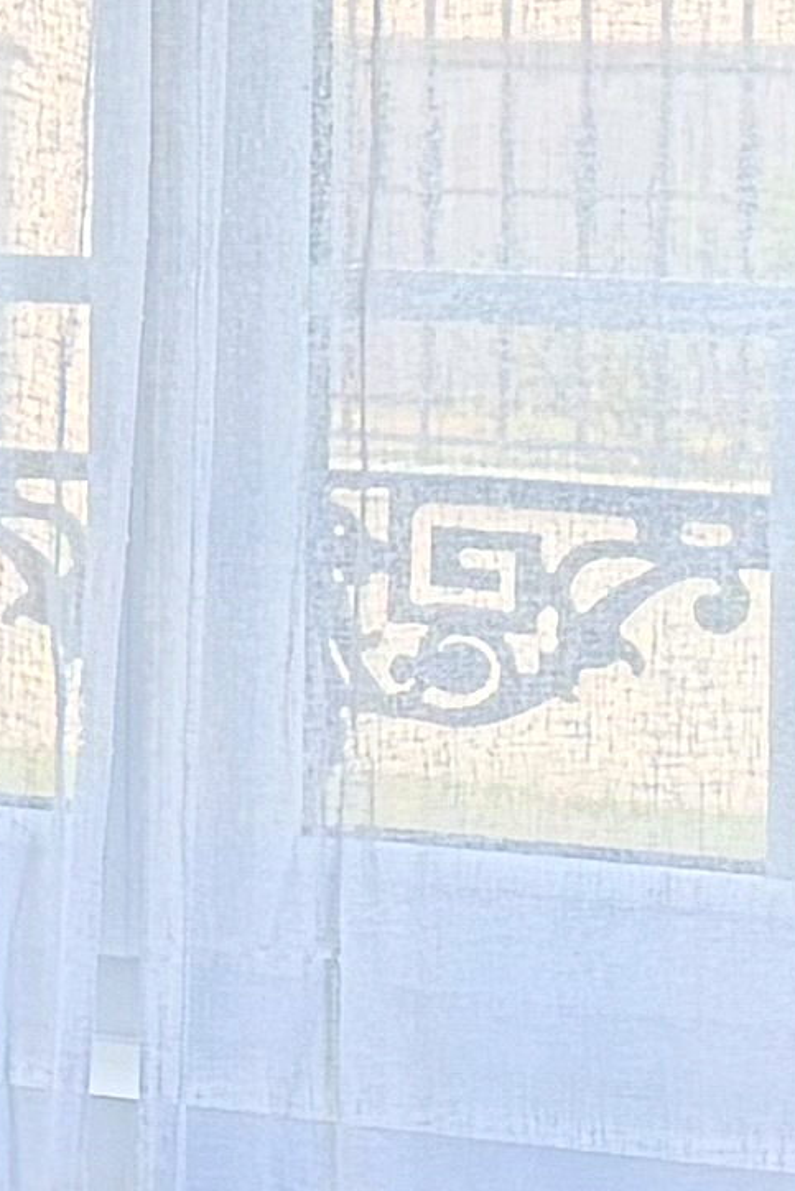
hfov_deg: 6.5
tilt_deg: -0.5
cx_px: -1381
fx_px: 6522
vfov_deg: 10.4
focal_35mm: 197
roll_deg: -0.4
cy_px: 16
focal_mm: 6.76
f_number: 1.78
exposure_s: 1/100
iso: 125
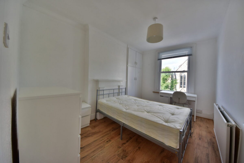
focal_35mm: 12
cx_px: 122
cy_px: 82
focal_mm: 8
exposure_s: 1/250
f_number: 4.5
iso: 400
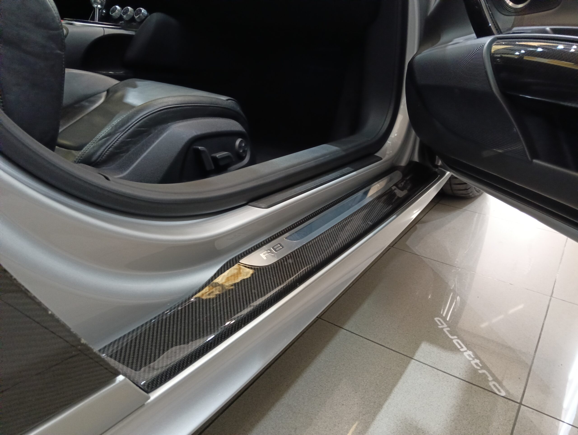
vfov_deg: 51.5
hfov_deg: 65.2
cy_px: 218
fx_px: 452
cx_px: 289
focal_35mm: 27
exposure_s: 1/25
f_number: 16
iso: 1000
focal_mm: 3.98
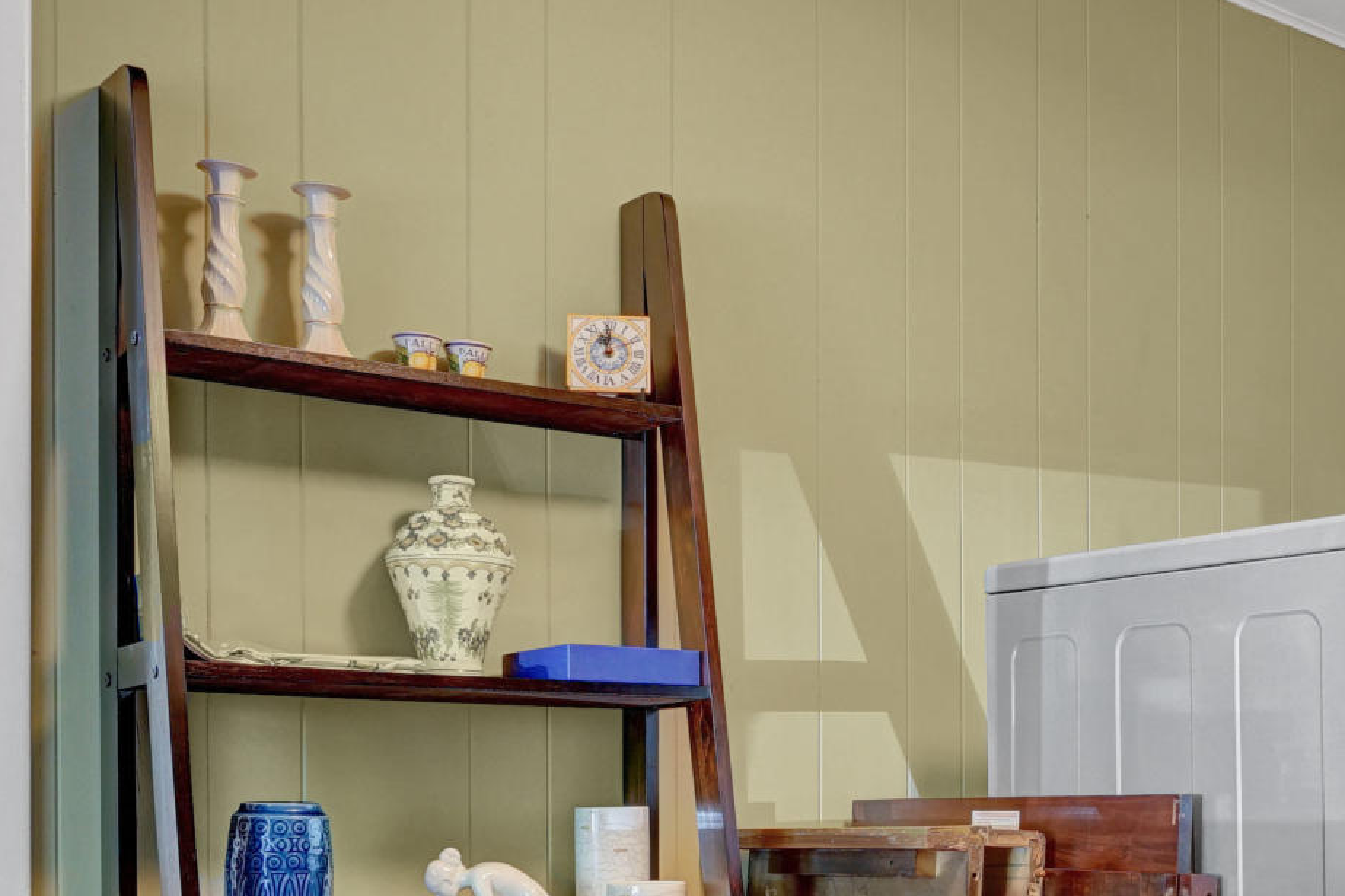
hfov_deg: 36.5
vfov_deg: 25.2
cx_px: 1132
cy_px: 803
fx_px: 1942
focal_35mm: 52
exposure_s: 1/1.25
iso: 400
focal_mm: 16
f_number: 8
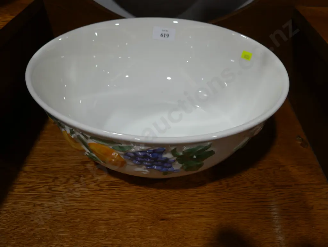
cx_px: 164
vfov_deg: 39.7
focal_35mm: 36
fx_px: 341
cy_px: 124
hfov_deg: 51.3
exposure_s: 1/125
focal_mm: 18
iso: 200
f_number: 4
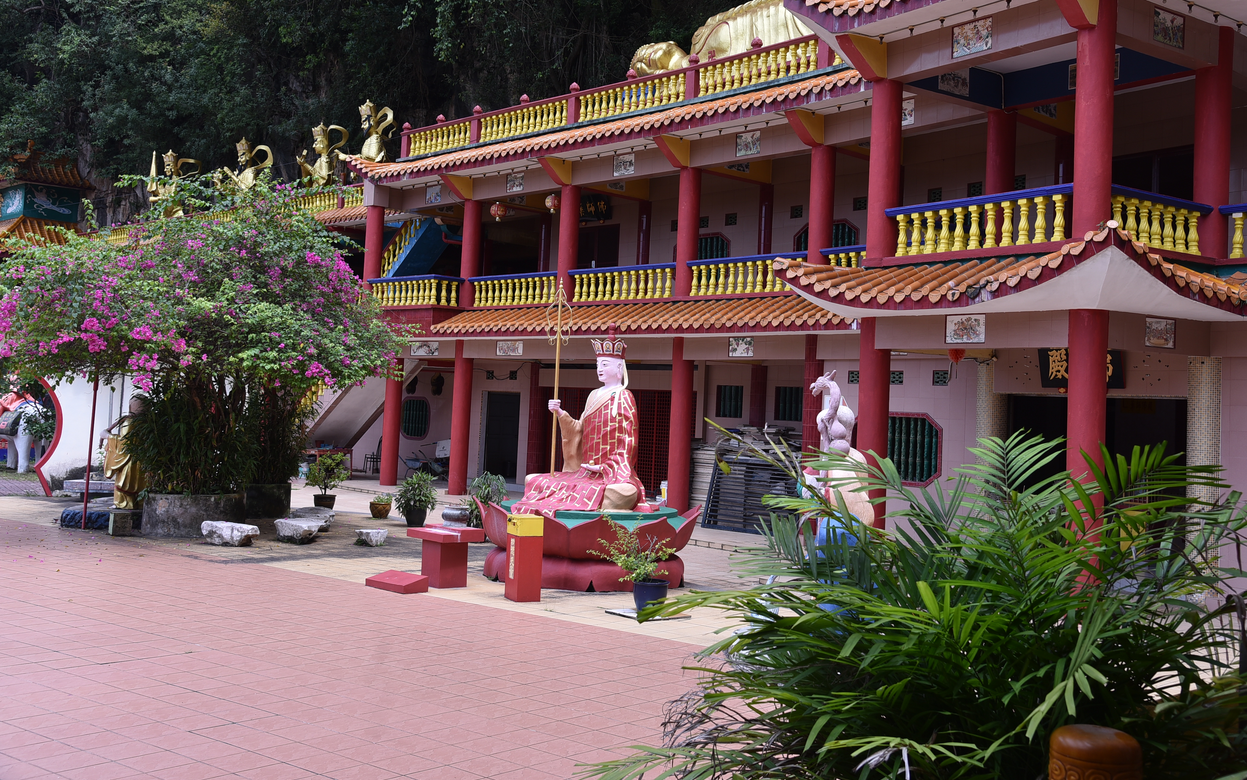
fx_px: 1292
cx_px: 659
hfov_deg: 51.5
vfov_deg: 33.5
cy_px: 327
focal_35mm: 38
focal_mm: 34
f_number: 6.3
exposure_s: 1/160
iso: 100
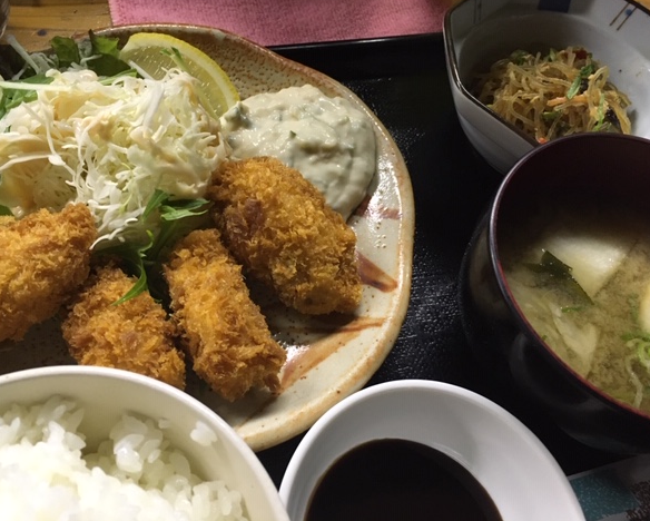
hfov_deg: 57.1
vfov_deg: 47.2
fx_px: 597
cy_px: 255
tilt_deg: -58.3
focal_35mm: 31
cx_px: 301
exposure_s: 1/30
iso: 200
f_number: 2.2
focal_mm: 4.15
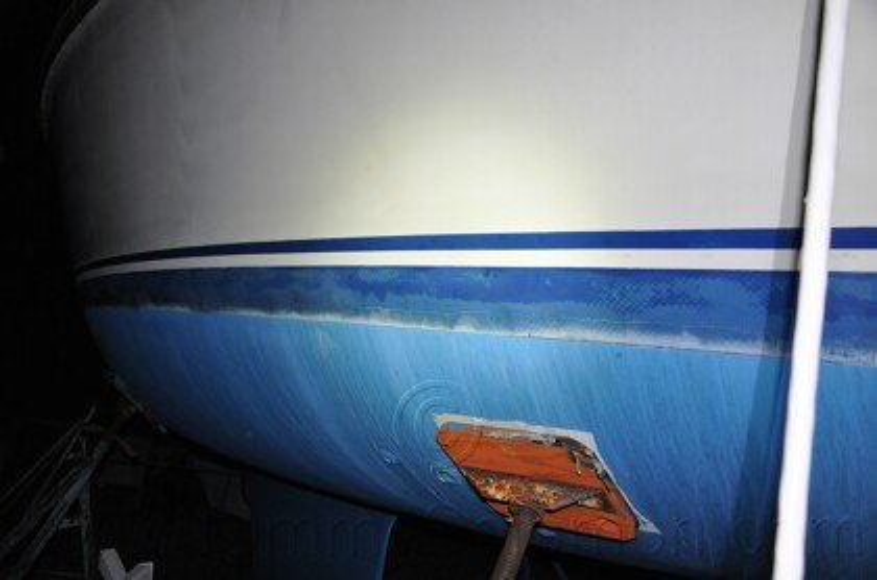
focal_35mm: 33
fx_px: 802
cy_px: 290
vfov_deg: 39.8
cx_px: 438
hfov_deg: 57.3
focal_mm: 22
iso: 800
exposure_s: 1/60
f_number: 3.8
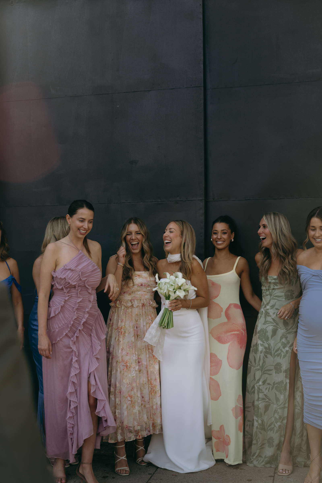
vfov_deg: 44.5
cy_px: 242
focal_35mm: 44
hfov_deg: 30.5
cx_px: 161
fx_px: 590
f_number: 2.8
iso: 100
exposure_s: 1/250
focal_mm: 44
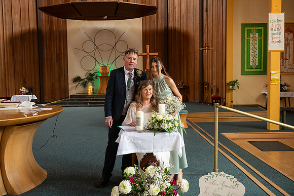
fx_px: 286
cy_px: 98
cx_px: 147
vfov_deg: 37.9
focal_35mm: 35
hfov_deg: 54.4
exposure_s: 1/160
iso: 640
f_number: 3.5
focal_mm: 35
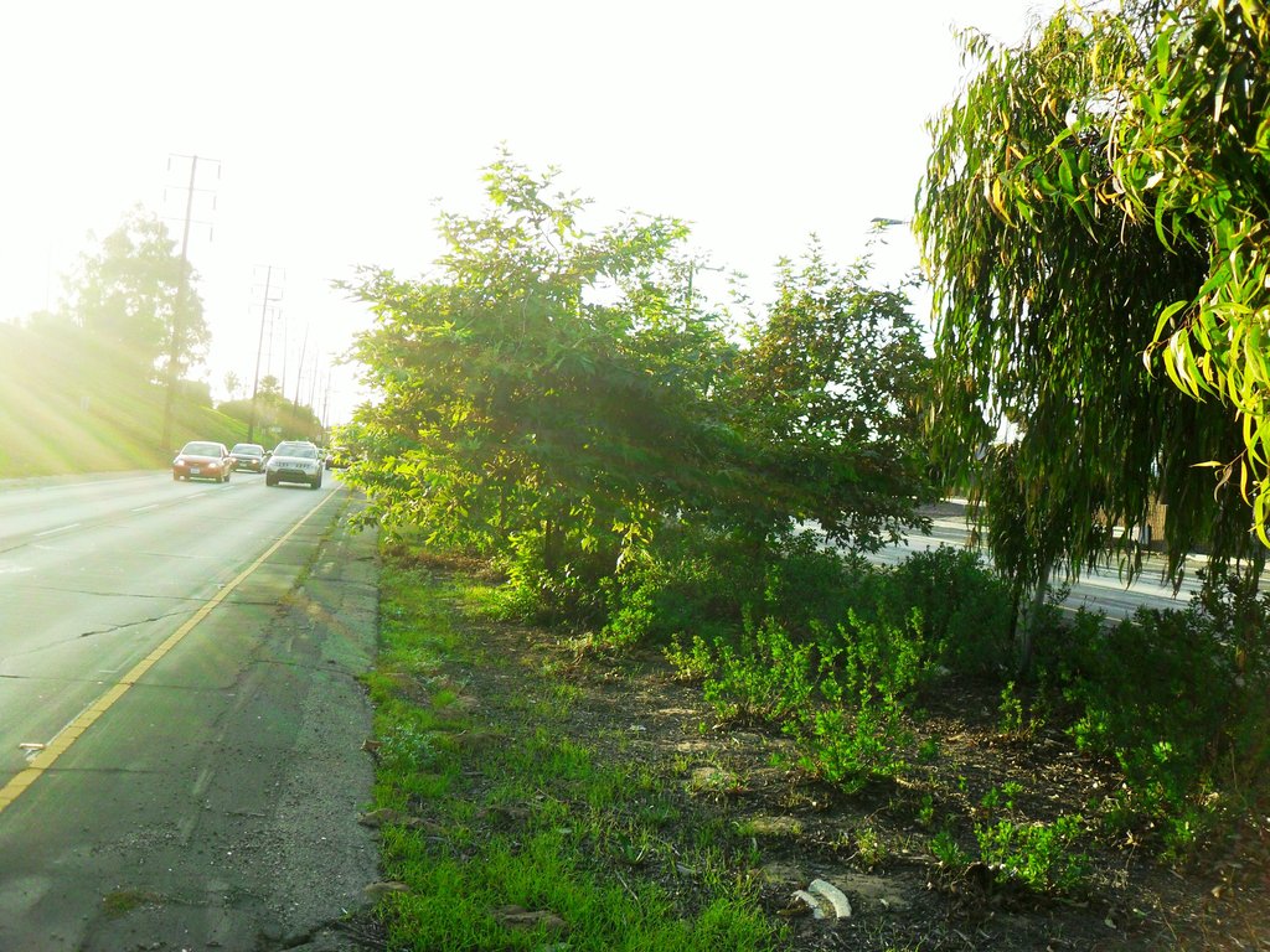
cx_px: 635
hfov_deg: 52.6
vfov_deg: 40.7
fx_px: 1284
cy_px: 476
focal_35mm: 35
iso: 100
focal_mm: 6.2
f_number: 2.8
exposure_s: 1/350
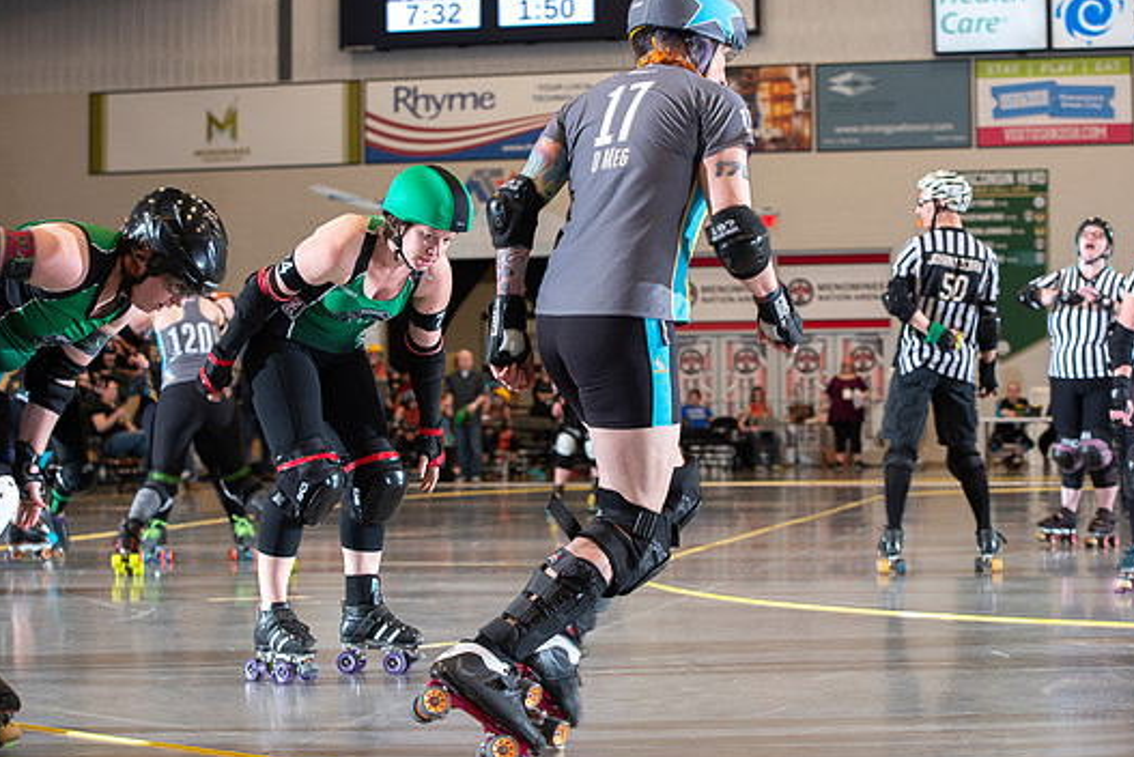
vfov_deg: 17.7
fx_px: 2427
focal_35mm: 77
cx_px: 583
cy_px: 373
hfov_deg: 26.3
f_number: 5.6
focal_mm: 70
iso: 640
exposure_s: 1/160
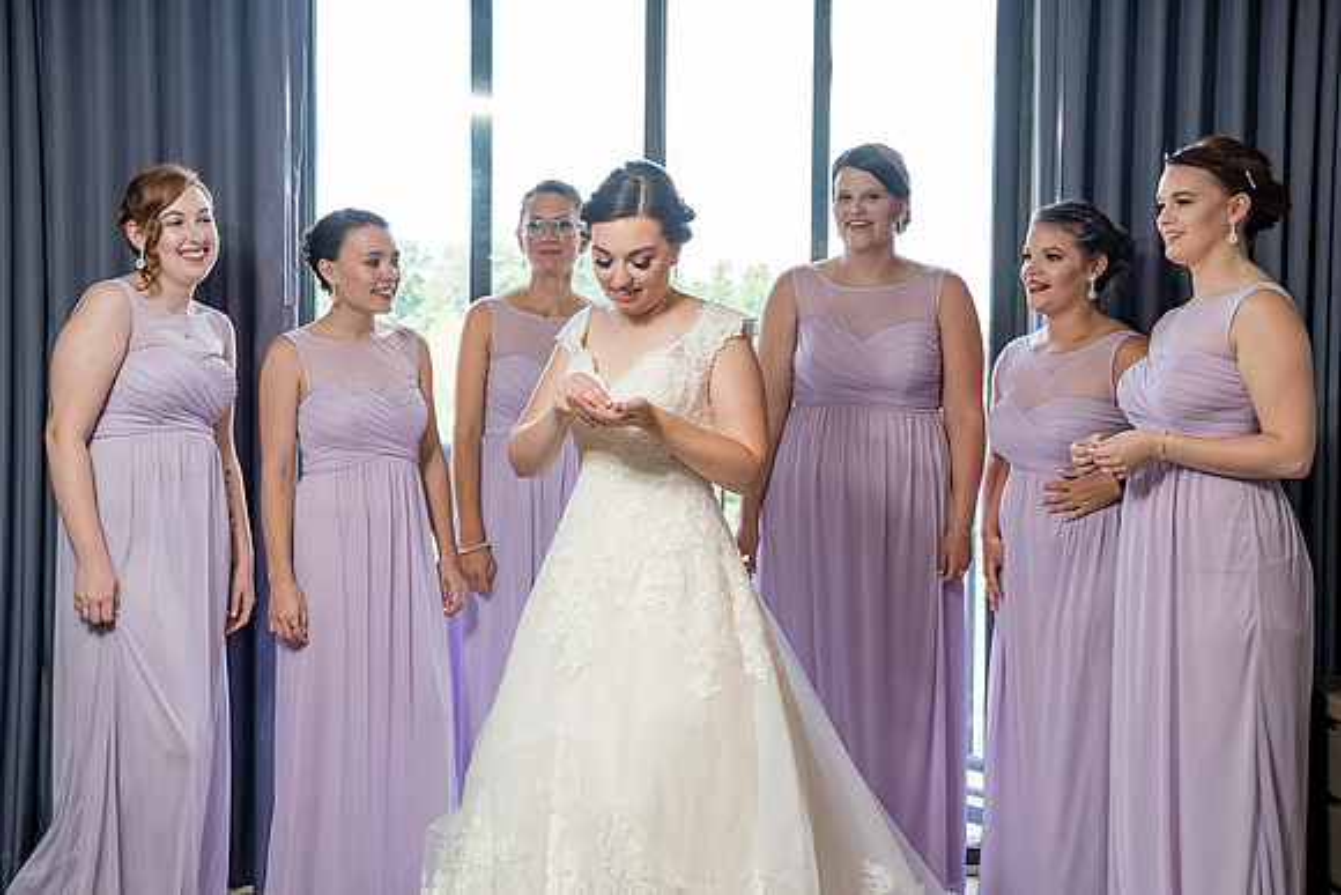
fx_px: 1741
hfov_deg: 42.1
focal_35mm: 47
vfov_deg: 28.8
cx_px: 692
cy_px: 433
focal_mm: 44
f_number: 5.6
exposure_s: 1/200
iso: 1000
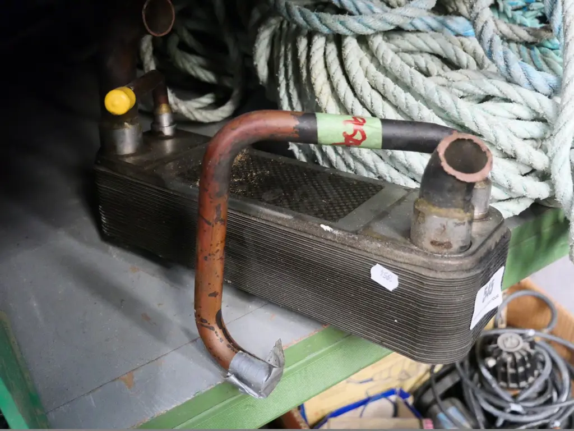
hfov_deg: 51.4
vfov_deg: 39.7
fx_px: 597
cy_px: 216
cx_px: 287
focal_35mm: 36
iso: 6400
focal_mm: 18
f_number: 3.9
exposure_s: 1/125
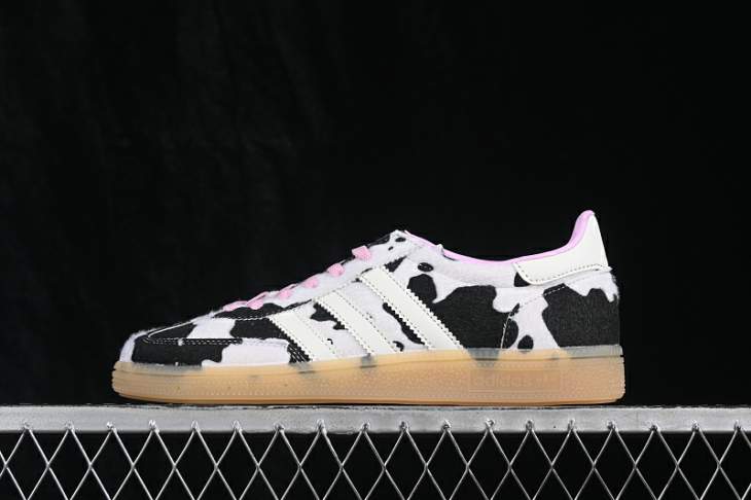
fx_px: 1564
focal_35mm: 75
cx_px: 376
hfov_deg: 27.0
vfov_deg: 18.2
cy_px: 250
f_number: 8
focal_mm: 50
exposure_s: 1/80
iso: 160
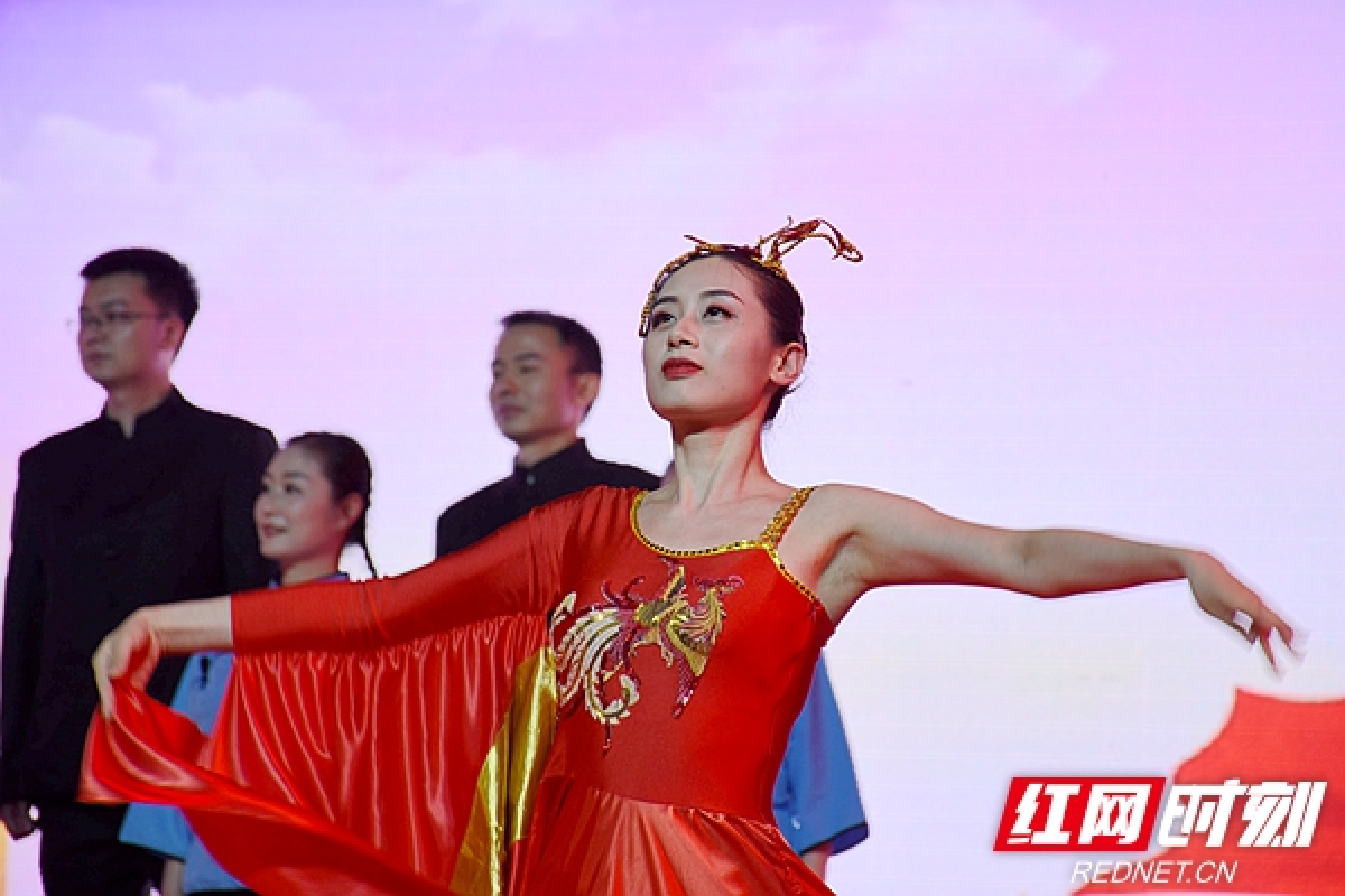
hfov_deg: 9.8
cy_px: 448
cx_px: 672
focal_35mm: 210
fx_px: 7845
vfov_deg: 6.5
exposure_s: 1/160
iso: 125
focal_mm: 140
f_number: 5.6
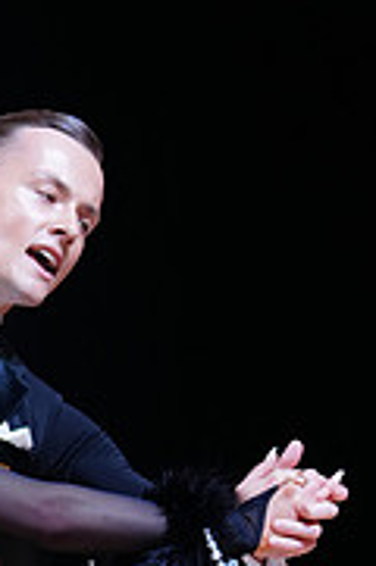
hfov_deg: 5.3
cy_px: 747
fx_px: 4042
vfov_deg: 7.9
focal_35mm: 257
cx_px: -39
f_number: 2.8
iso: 800
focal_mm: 80
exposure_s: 1/500
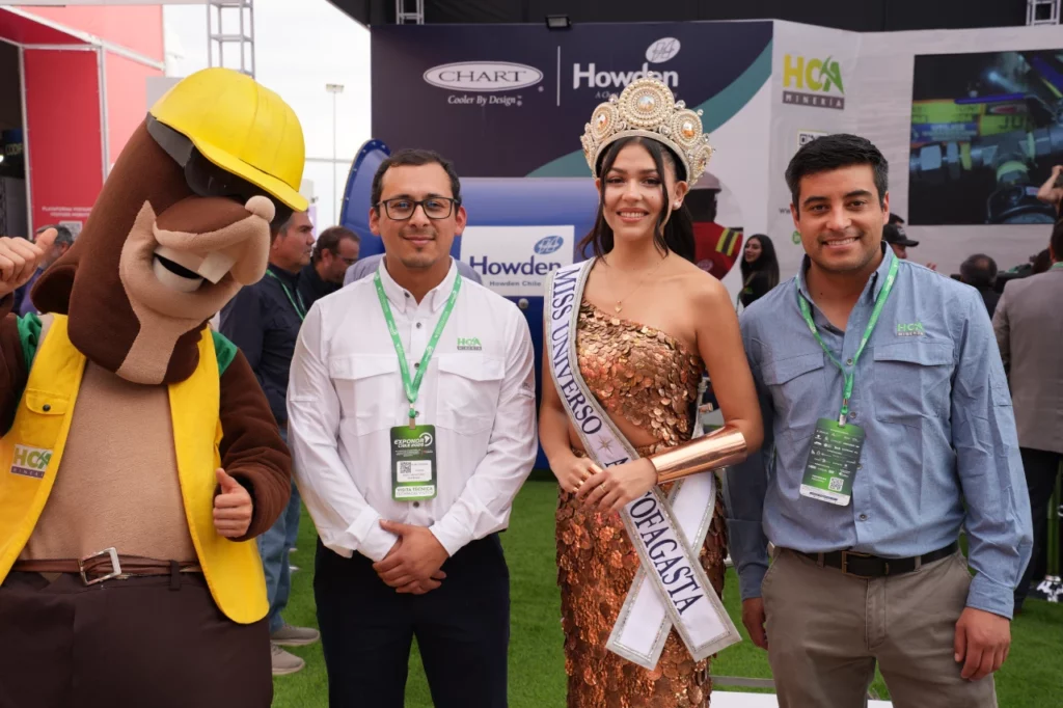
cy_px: 354
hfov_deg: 41.9
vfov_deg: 28.6
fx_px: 1387
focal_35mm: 47
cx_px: 532
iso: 100
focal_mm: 47
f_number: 8
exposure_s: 1/80
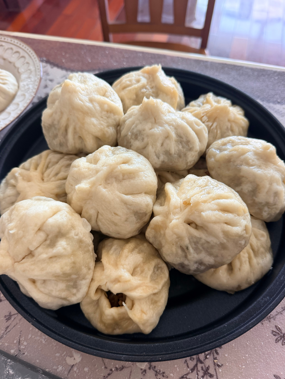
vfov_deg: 69.4
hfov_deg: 54.9
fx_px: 274
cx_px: 143
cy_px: 189
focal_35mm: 25
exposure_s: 1/69
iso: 200
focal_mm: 6.76
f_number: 1.78
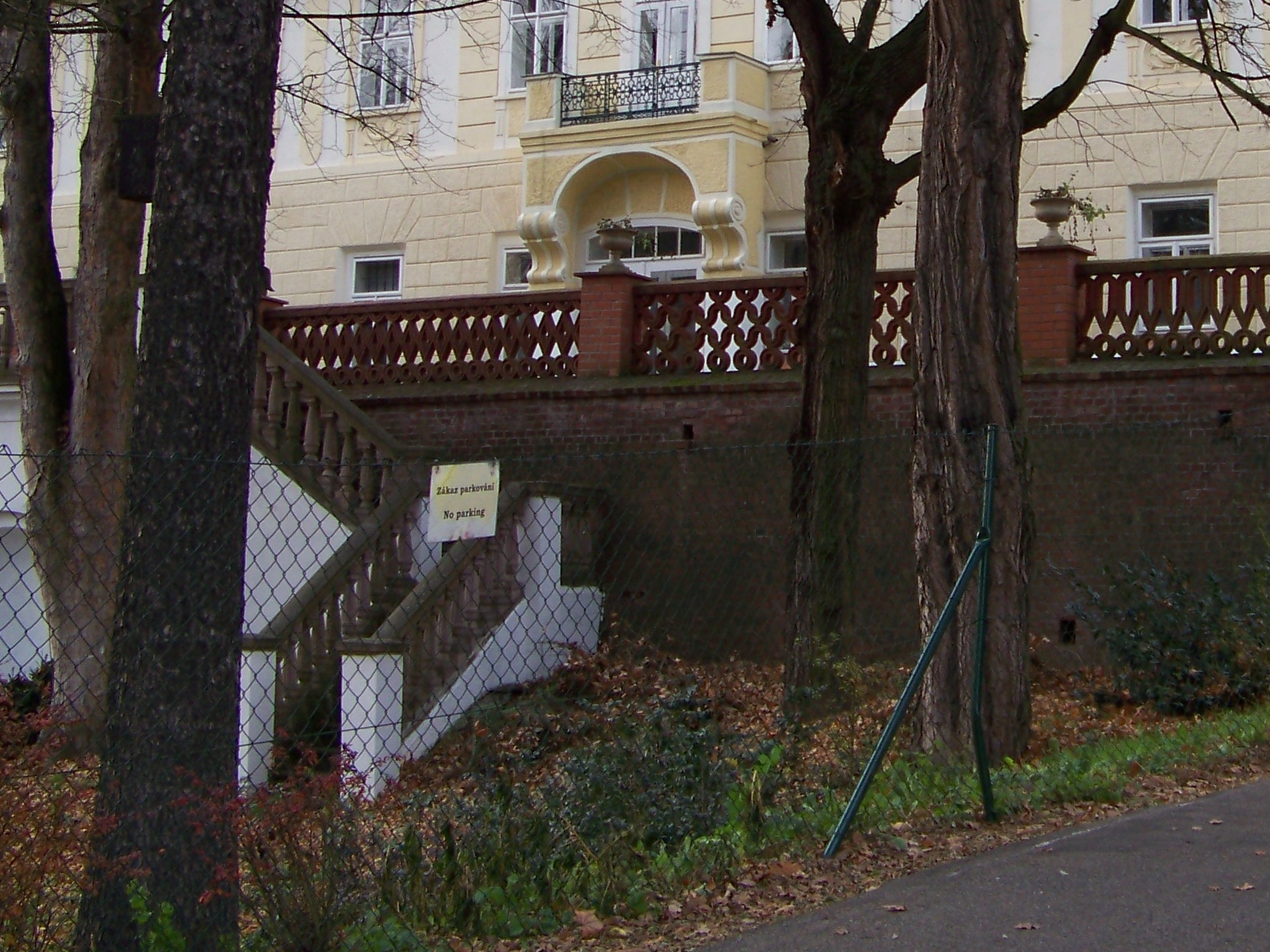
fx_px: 2495
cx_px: 994
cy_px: 126
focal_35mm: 68
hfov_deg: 28.0
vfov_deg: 21.2
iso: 64
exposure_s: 1/250
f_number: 2.8
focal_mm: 5.85
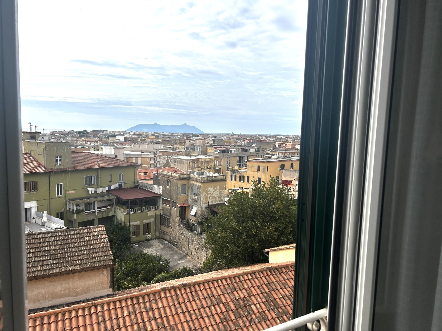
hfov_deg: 67.3
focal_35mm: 26
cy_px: 166
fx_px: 332
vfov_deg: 53.1
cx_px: 221
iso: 50
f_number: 1.5
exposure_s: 1/6579
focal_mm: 5.7
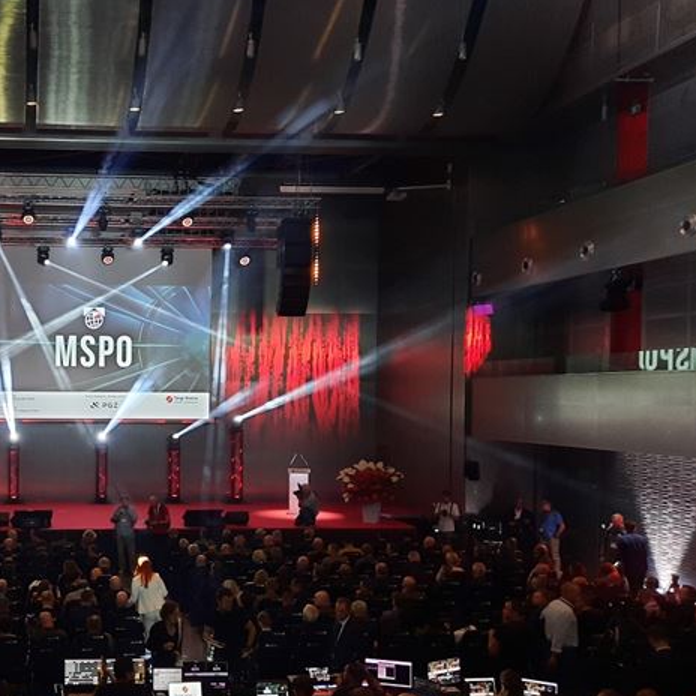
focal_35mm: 40
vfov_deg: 41.7
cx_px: 76
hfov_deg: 39.1
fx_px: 910
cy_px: 411
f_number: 2
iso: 320
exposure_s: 1/33
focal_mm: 4.6
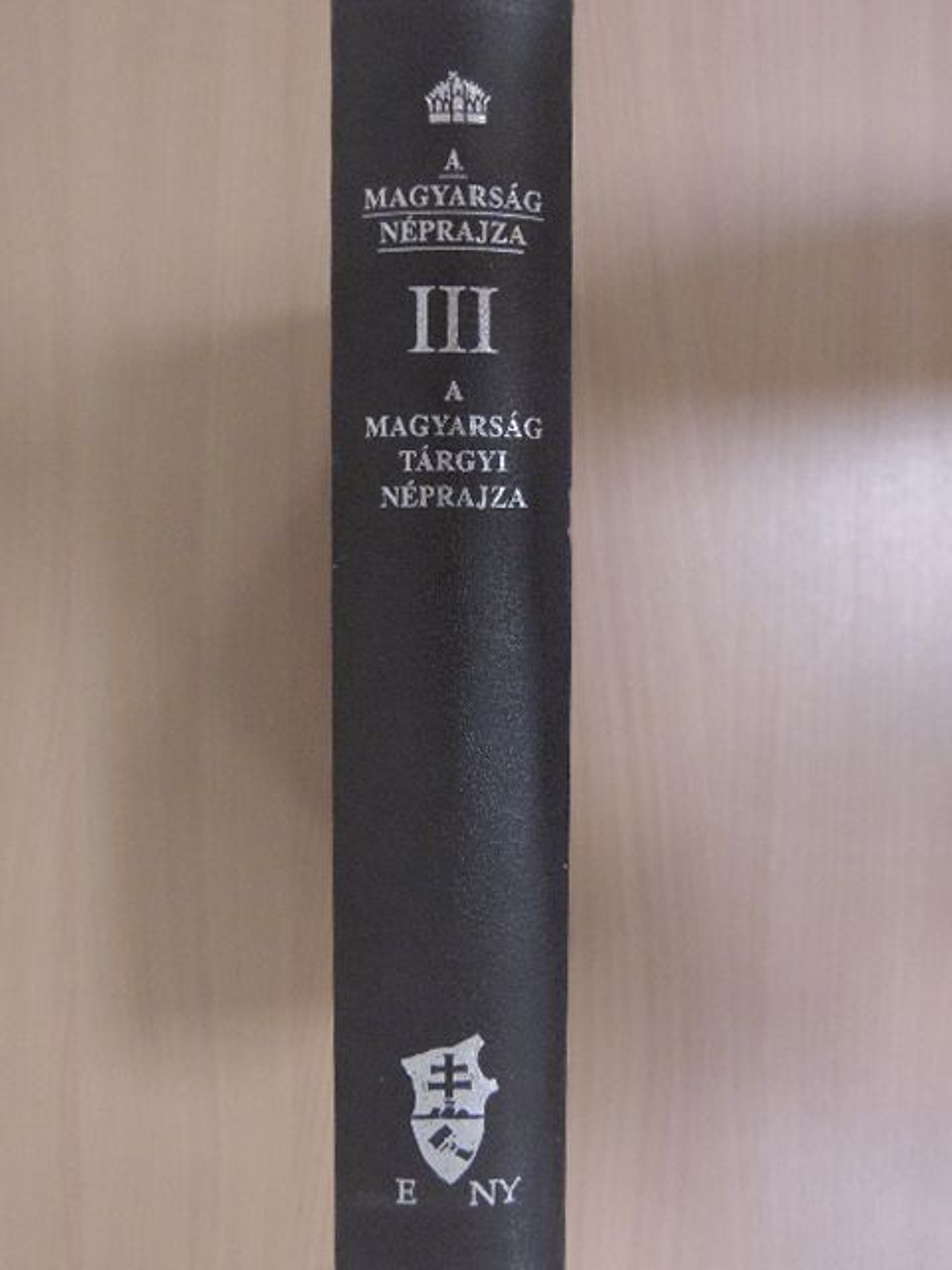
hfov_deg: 46.8
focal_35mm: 30
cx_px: 476
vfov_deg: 60.0
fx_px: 1100
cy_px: 635
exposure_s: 1/100
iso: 1600
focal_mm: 5.3
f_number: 3.1
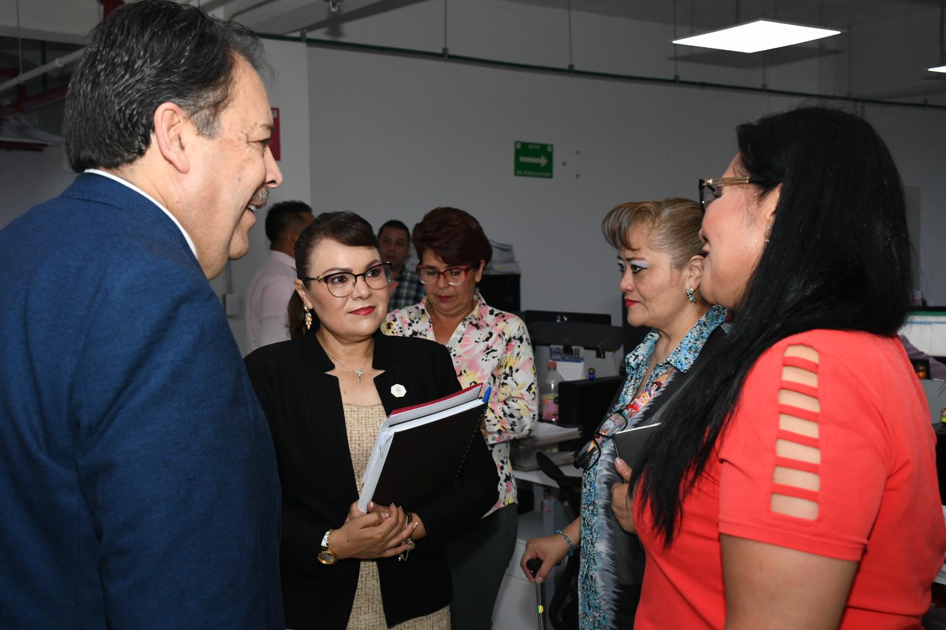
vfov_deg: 29.9
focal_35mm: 45
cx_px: 473
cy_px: 315
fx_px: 1182
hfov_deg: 43.6
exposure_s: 1/160
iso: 1250
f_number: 5.6
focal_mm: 30
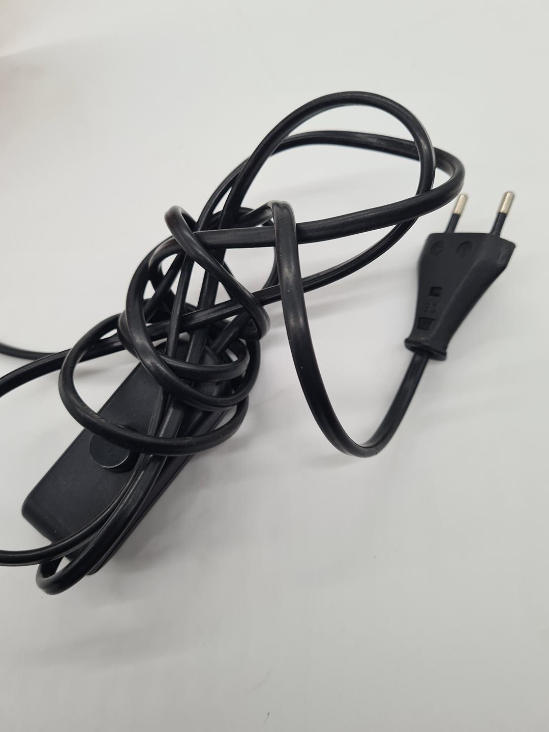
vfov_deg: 67.3
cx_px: 274
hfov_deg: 53.1
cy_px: 366
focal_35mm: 26
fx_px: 550
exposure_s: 1/217
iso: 50
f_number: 1.8
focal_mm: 5.4
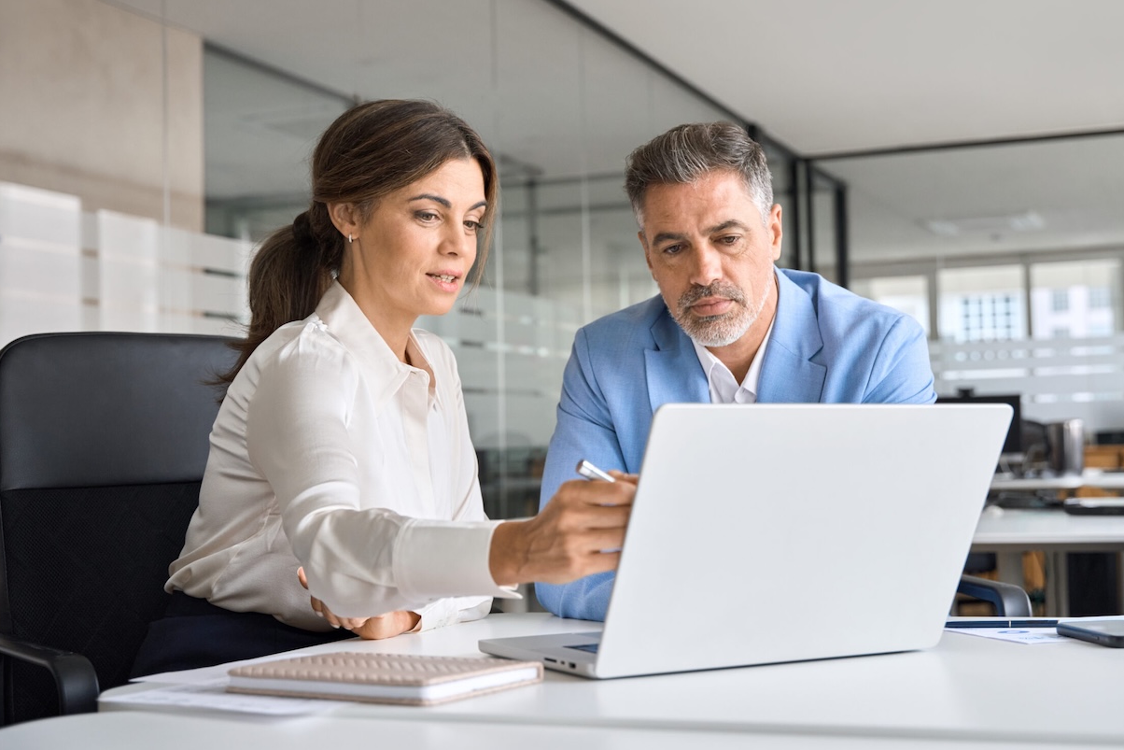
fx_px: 1583
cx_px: 649
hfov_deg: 39.0
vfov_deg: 26.6
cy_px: 346
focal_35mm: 51
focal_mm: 43.6
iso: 1000
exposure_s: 1/500
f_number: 3.5
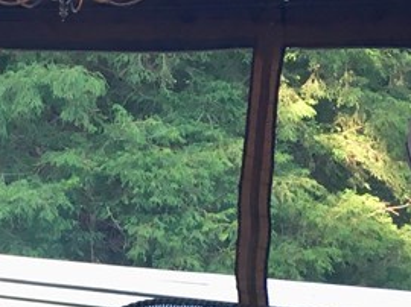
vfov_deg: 13.2
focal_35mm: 110
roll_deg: -1.6
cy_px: 339
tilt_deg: -8.9
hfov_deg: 17.5
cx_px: -2
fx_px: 1305
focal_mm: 4.15
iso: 64
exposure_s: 1/30
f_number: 2.2
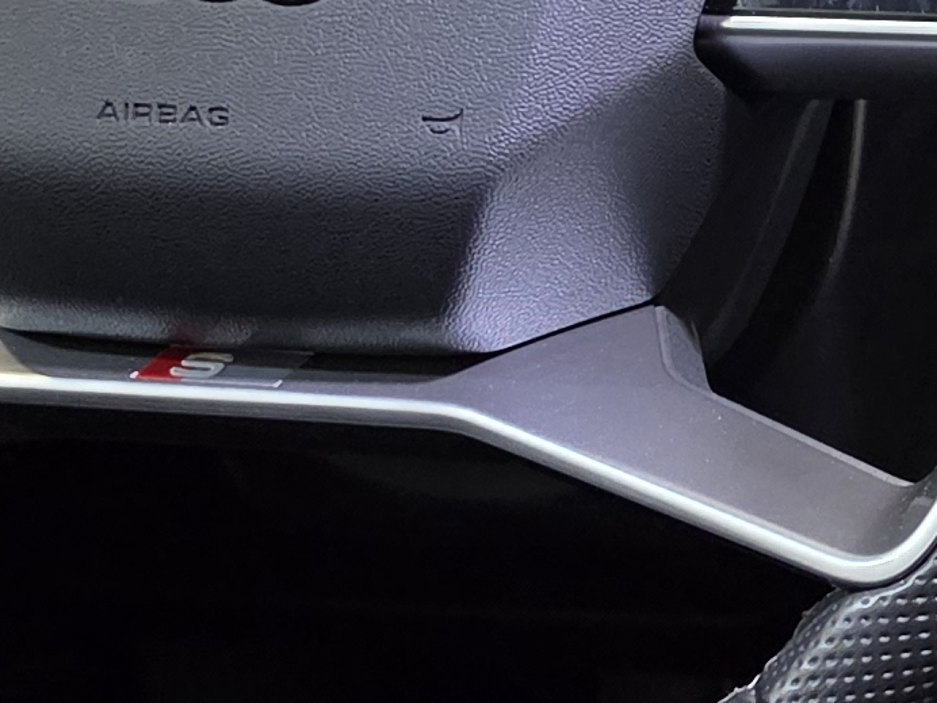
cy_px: 141
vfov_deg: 11.1
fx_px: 3600
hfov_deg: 13.6
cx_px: 1544
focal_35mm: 133
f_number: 1.4
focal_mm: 6.5
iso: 250
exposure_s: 1/100
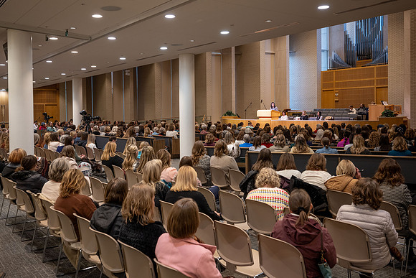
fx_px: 403
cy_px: 122
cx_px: 183
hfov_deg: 54.5
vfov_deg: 38.0
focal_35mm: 35
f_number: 4
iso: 640
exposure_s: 1/60
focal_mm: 30
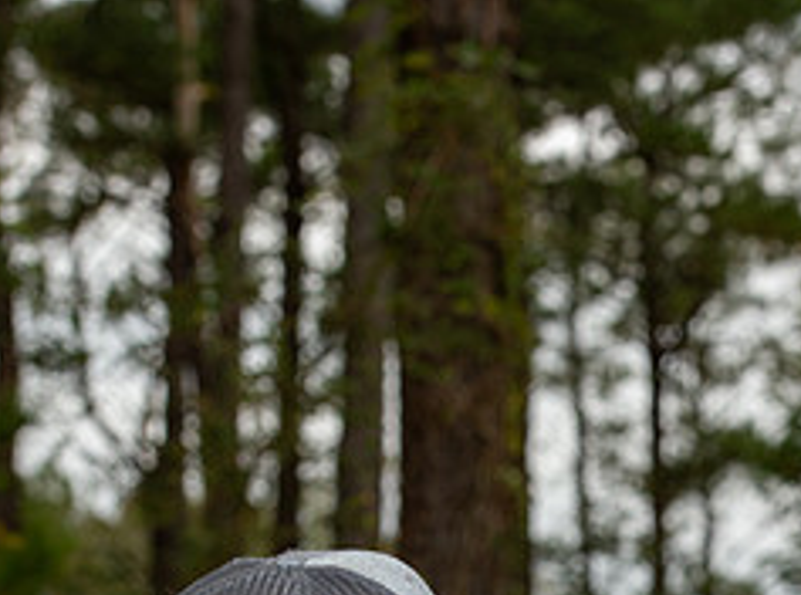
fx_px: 5834
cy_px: 733
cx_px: 843
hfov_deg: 7.8
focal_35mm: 253
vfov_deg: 5.8
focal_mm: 95
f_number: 8
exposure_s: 1/250
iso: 320
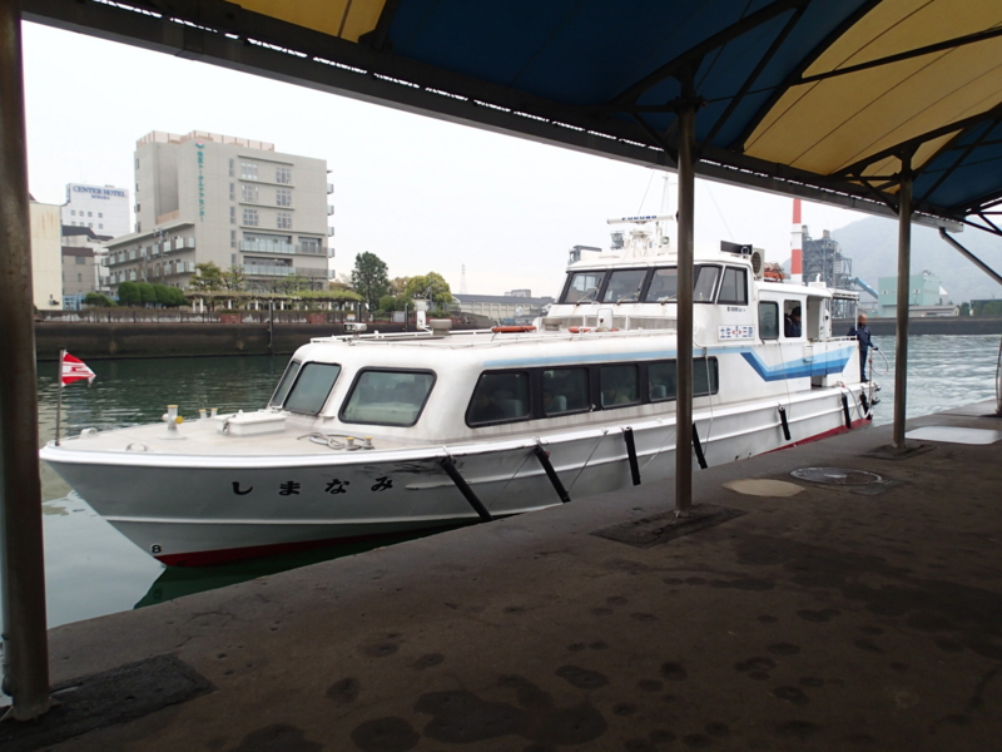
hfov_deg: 69.4
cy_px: 376
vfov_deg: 54.9
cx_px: 501
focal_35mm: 25
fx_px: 724
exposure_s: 1/80
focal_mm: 4.5
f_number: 2.8
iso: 100
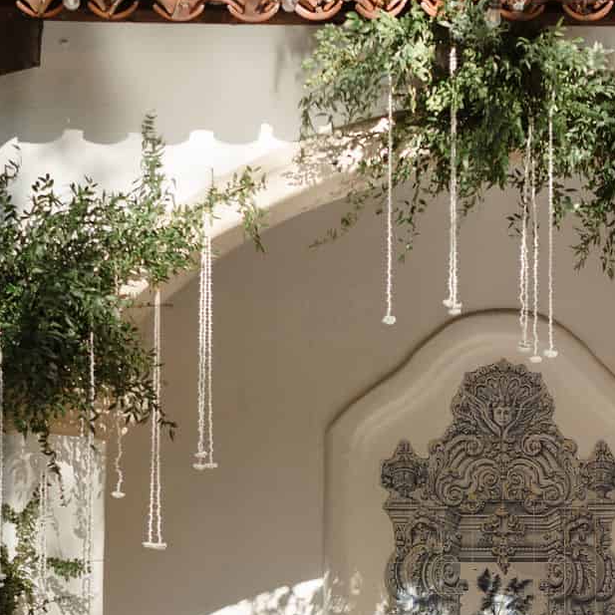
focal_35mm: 110
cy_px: 563
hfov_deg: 15.7
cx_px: 492
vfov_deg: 15.6
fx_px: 2211
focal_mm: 35
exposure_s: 1/2500
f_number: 1.8
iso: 160
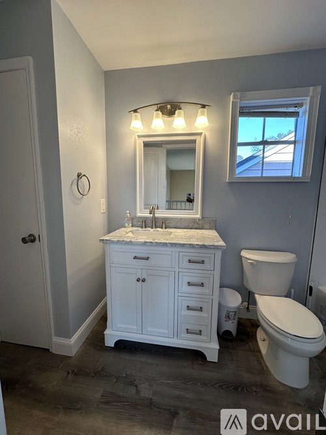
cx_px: 163
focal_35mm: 14
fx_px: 176
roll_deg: -1.5
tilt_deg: -6.3
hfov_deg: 85.7
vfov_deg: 102.1
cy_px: 218
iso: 64
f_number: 2.2
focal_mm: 2.22
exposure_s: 1/120
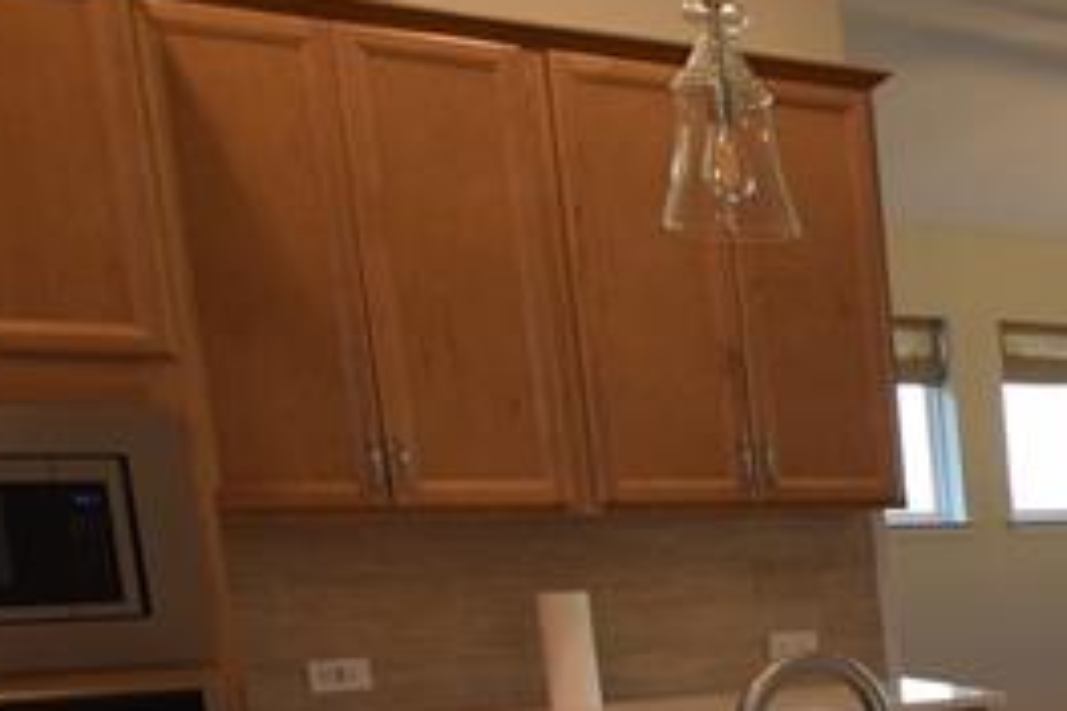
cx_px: 1944
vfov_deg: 19.9
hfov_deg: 20.9
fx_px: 1895
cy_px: 873
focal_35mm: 64
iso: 400
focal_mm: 11
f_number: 5
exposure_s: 1/100
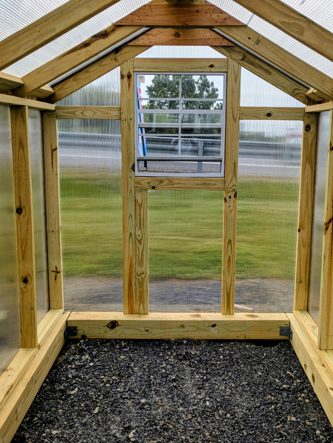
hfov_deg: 40.7
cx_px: 184
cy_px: 198
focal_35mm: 35
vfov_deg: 52.5
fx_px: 448
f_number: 1.89
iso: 50
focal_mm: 5.43
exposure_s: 1/1481
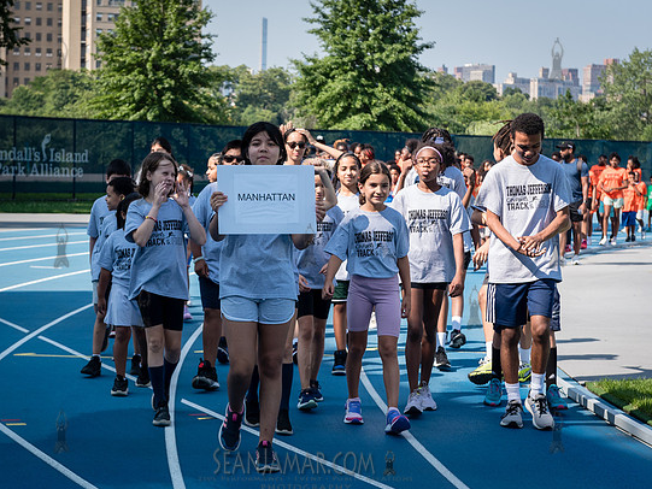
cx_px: 254
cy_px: 240
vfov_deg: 16.6
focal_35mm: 89
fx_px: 1677
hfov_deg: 22.0
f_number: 5.6
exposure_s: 1/800
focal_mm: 66
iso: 400
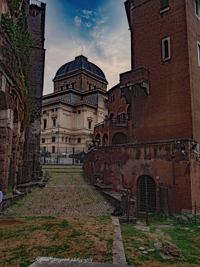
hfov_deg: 45.4
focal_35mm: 31
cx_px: 100
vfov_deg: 58.4
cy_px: 134
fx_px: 239
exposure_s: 1/8000
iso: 400
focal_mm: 15
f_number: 2.8
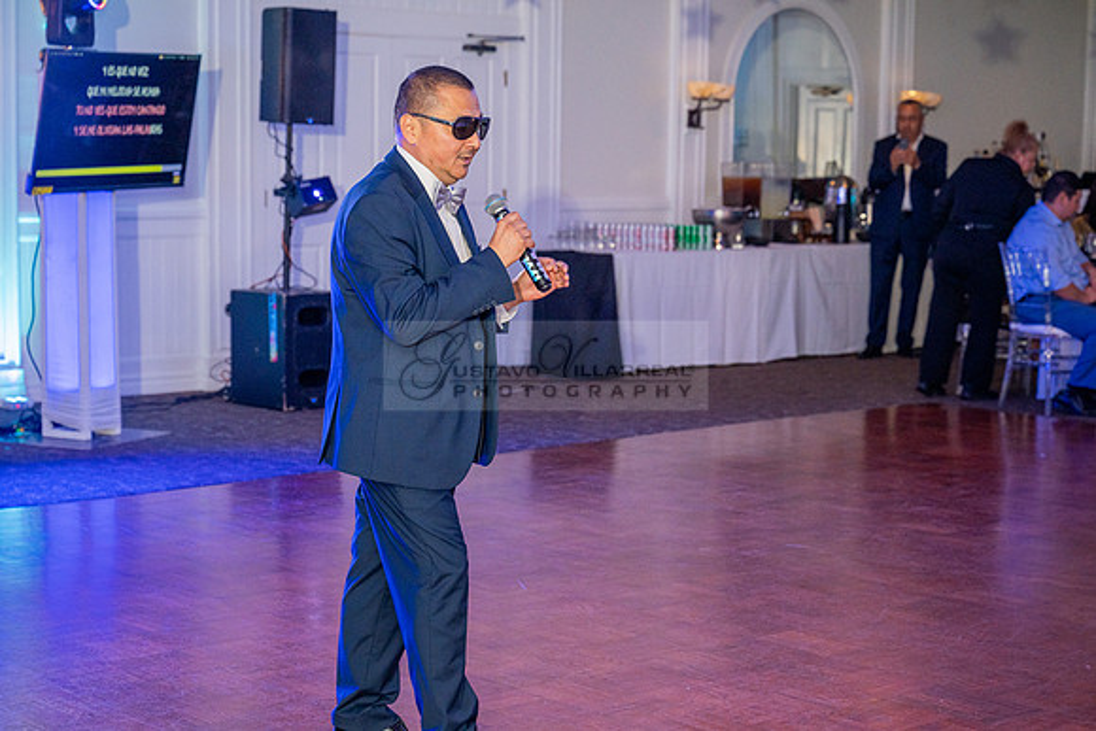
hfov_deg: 28.8
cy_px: 366
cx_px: 548
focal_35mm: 70
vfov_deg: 19.5
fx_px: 2132
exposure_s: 1/200
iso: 1000
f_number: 4.5
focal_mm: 70
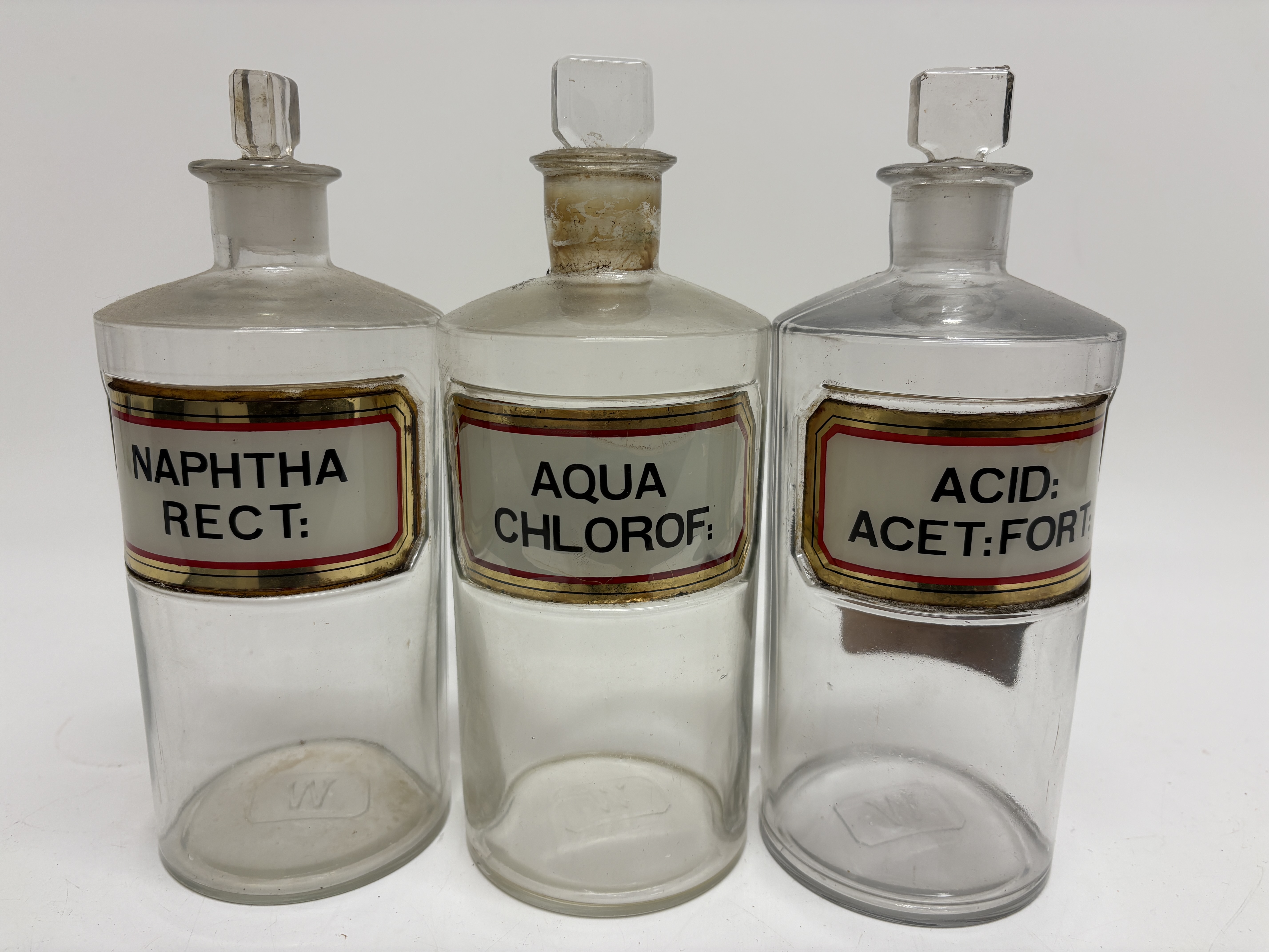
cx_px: 634
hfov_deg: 67.3
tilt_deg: -14.9
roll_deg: +0.2
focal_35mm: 26
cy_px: 476
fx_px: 953
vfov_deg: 53.1
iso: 40
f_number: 1.6
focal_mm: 5.96
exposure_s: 1/100
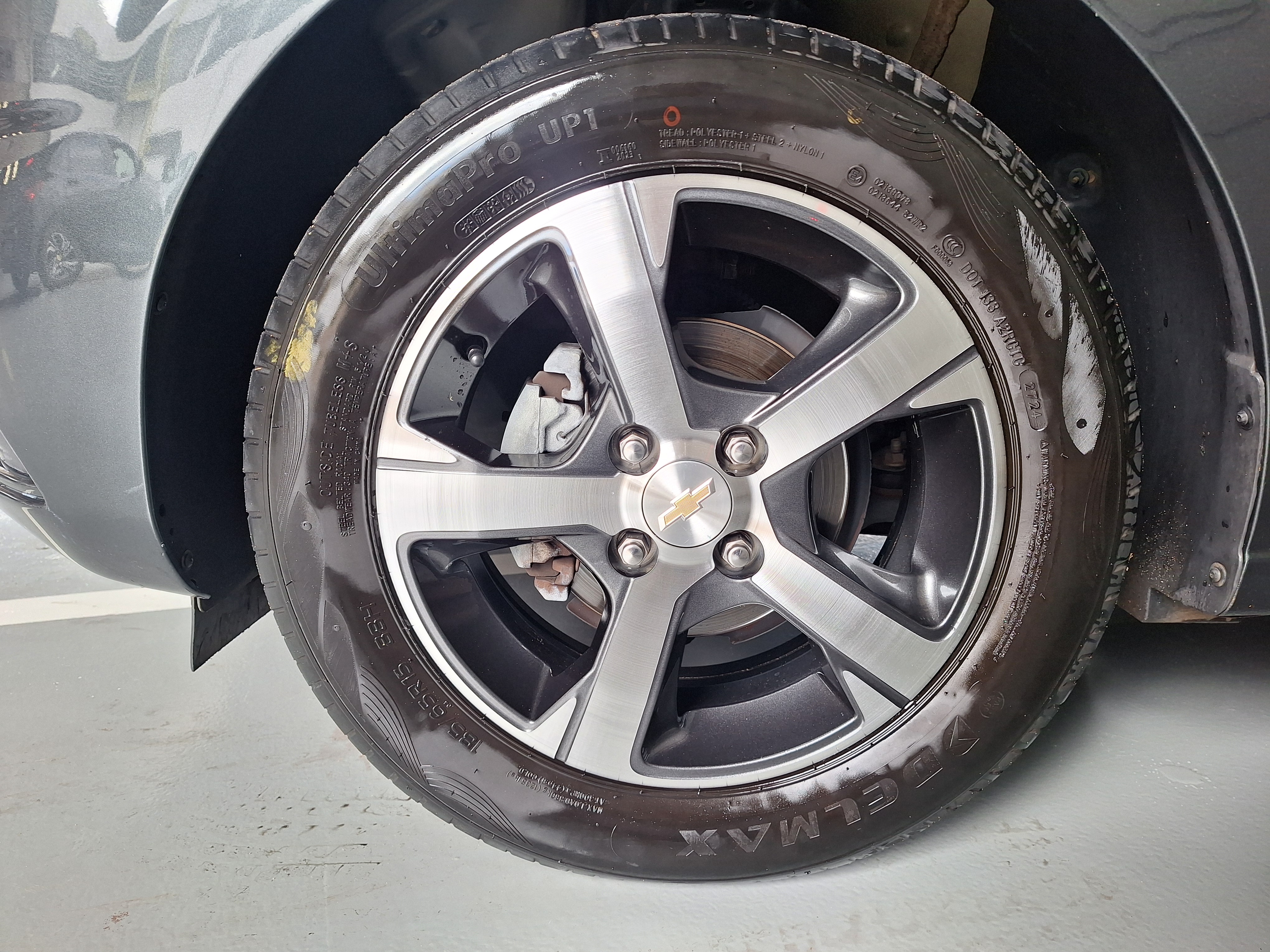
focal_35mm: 23
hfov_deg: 73.9
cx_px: 635
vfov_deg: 58.9
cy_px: 476
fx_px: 844
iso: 80
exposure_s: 1/120
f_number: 1.8
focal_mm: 5.54
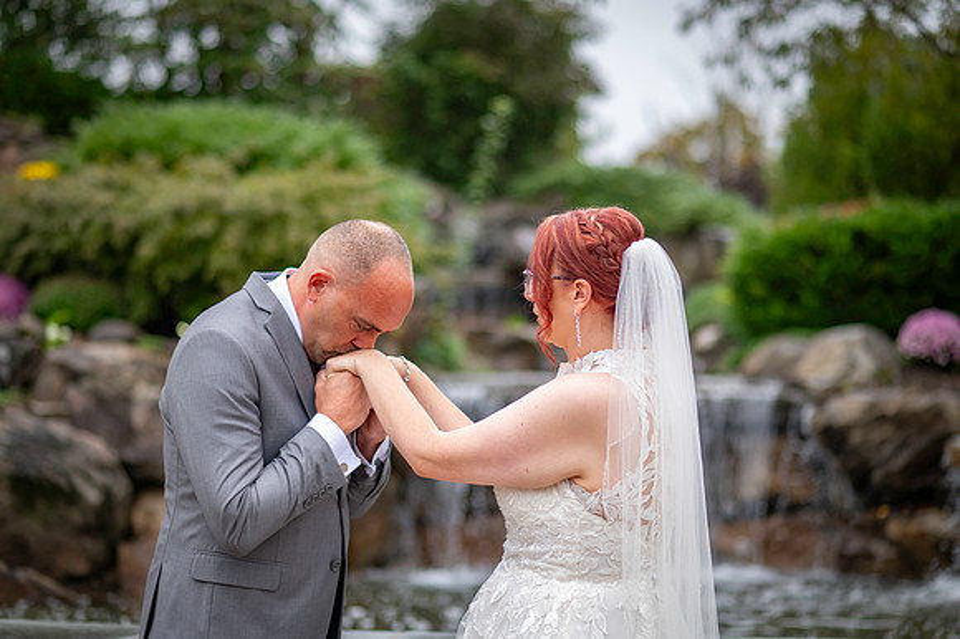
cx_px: 480
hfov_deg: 23.9
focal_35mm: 85
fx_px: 2265
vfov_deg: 16.1
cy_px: 320
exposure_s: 1/3200
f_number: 2.2
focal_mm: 85
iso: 640
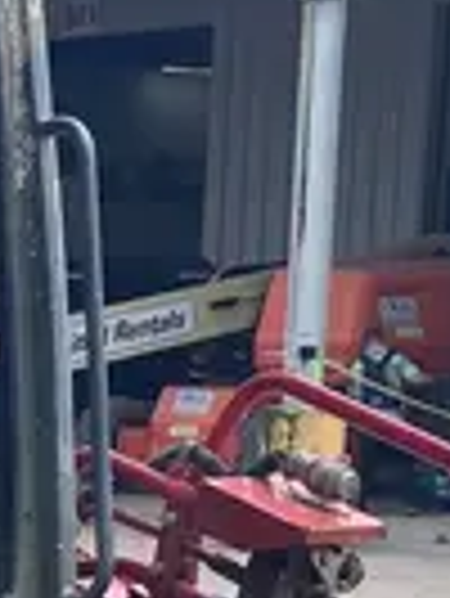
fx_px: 2665
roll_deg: -0.8
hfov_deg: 9.2
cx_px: -382
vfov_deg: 12.2
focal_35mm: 154
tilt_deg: -10.6
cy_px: 879
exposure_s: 1/867
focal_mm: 3.99
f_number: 1.8
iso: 32
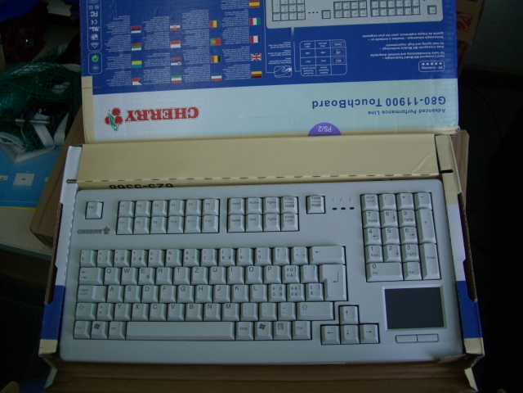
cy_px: 196
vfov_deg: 37.7
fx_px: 574
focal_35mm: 38
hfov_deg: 49.0
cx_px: 262
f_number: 2.8
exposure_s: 1/80
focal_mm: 7.9
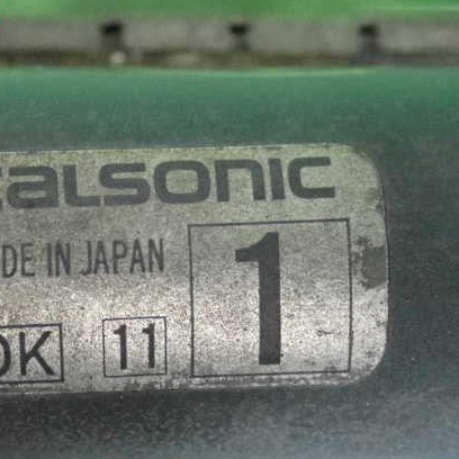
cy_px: 250
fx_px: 1305
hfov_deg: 19.8
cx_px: 128
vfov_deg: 19.9
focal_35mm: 87
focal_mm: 11.88
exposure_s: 1/125
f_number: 3.8
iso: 3200
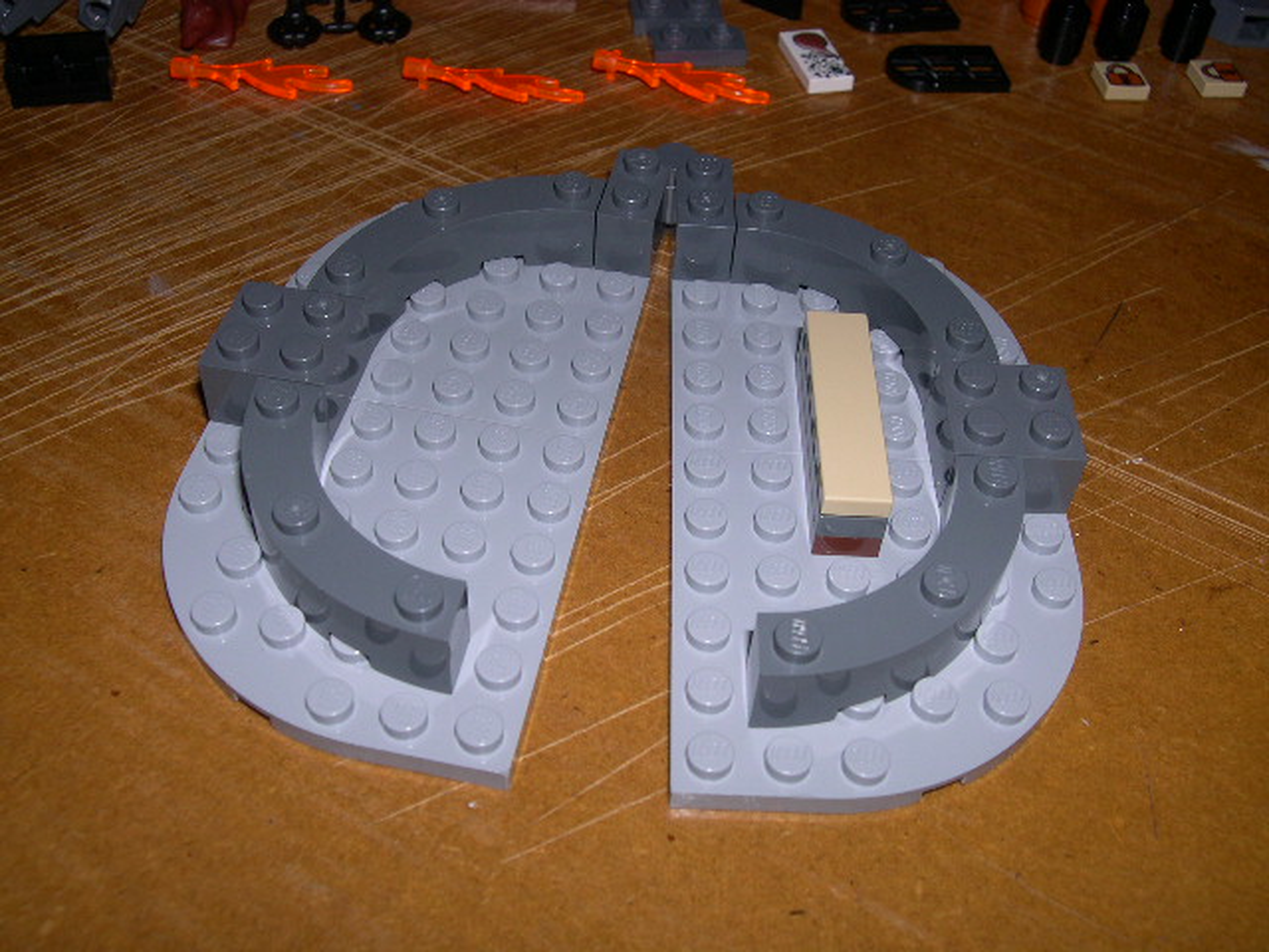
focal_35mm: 38
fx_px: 1393
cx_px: 634
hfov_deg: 49.0
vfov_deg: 37.7
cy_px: 476
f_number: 7.6
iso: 100
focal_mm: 8
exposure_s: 1/60
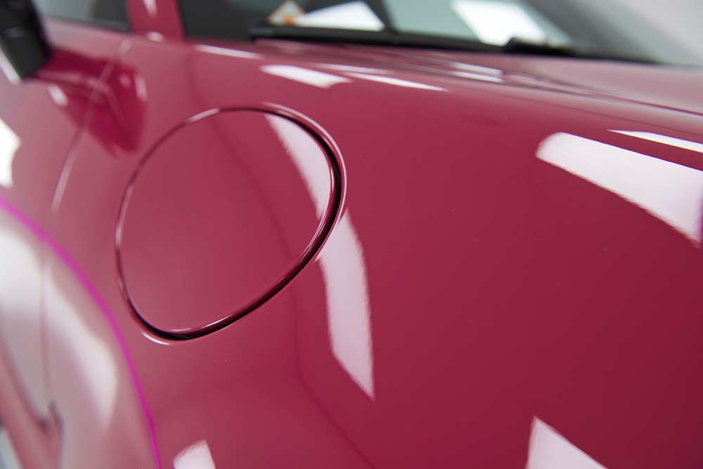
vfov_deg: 41.2
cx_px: 352
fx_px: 625
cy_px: 234
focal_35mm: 32
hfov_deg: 58.7
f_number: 5.6
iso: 100
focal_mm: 32
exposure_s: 1/30
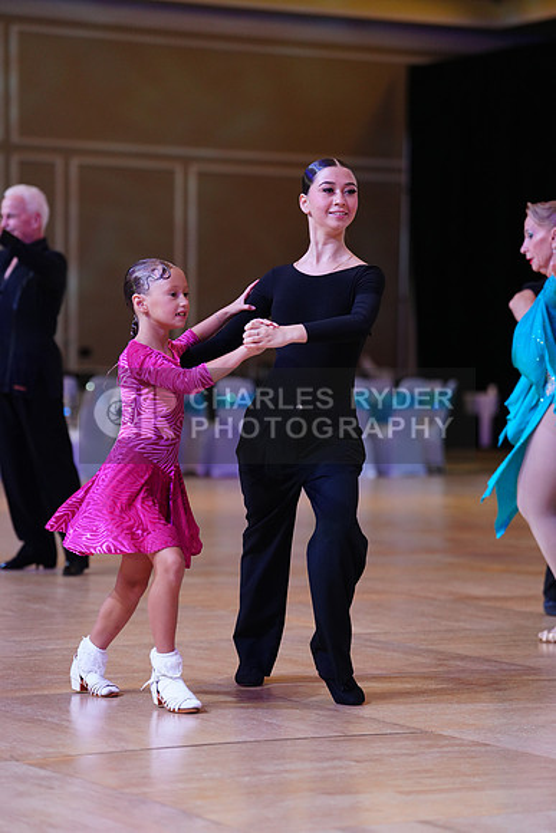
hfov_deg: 12.3
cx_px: 278
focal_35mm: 111
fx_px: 2570
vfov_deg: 18.4
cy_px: 416
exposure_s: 1/400
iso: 1600
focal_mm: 111
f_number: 2.8
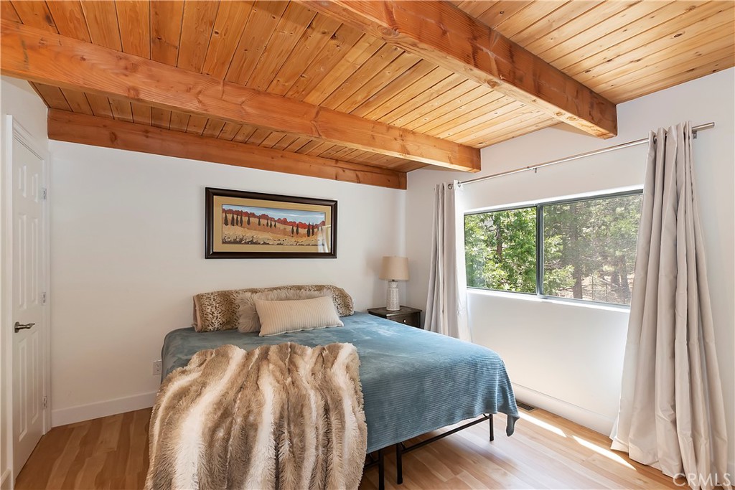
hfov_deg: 100.4
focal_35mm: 15
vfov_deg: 77.3
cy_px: 245
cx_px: 368
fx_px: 306
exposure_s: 1/30
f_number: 8
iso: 400
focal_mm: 10
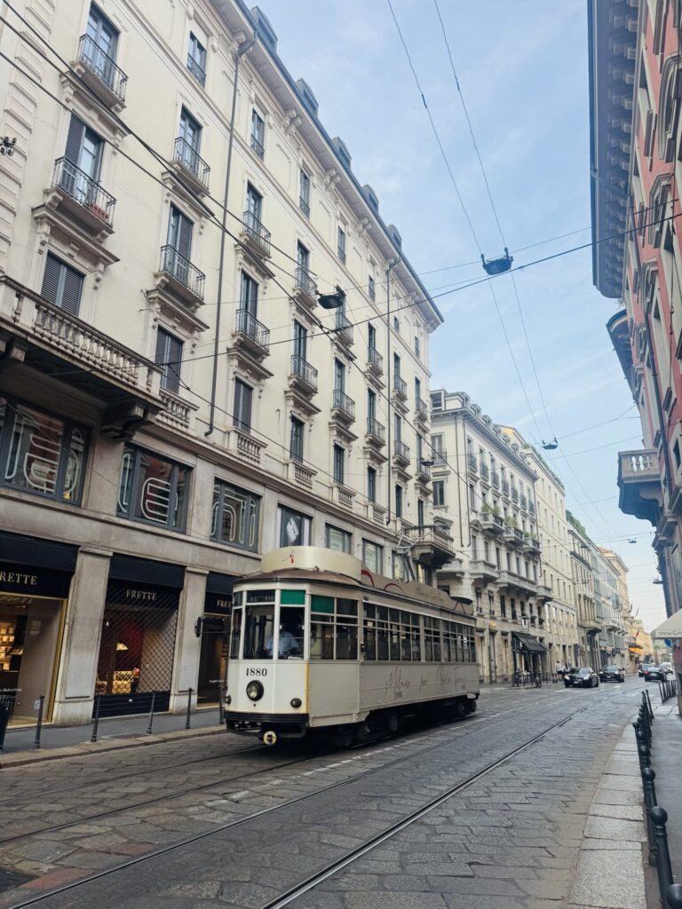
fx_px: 630
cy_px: 454
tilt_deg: +16.8
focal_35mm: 24
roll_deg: -1.6
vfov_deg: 71.6
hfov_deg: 56.8
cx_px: 341
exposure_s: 1/1042
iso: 80
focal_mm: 6.76
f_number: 1.78
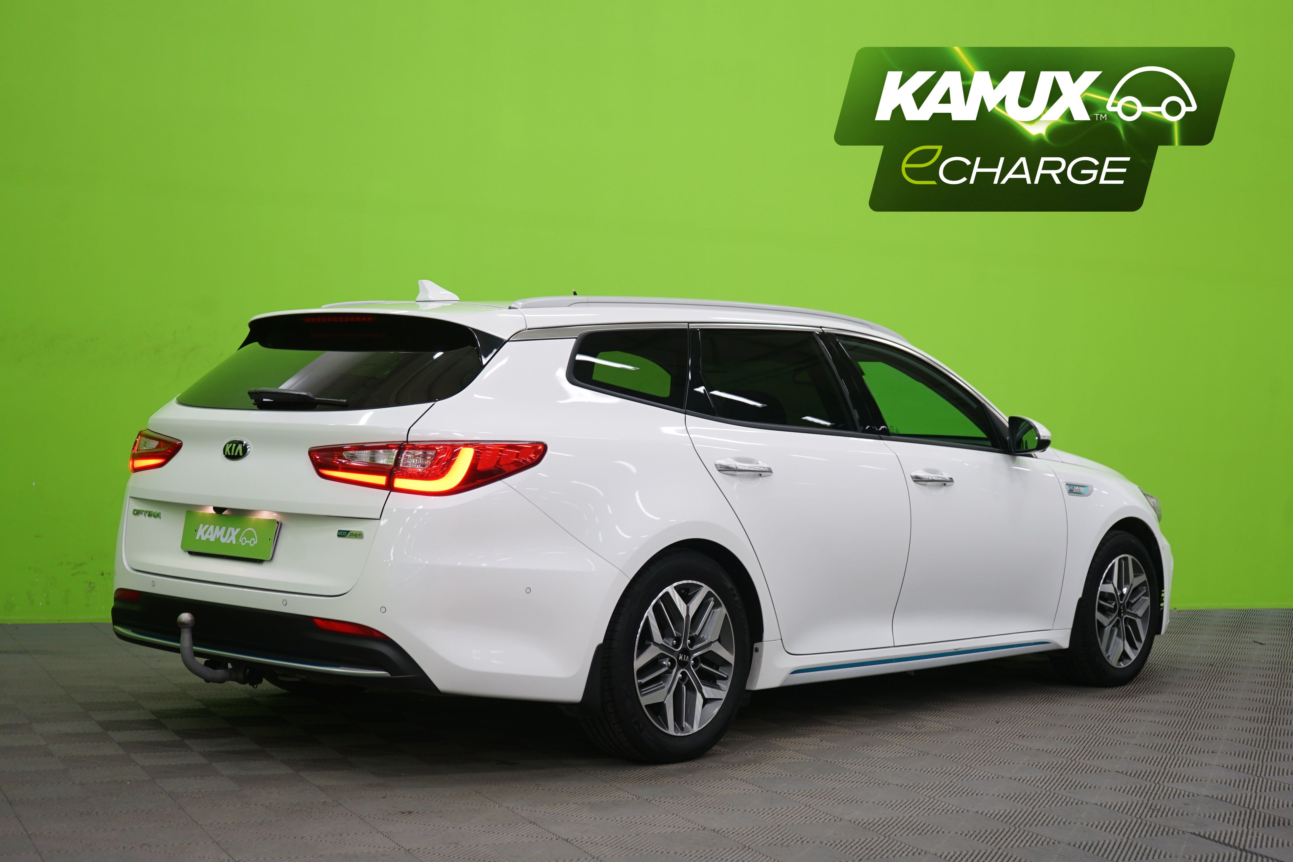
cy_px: 431
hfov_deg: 39.6
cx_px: 646
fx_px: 1796
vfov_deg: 27.0
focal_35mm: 50
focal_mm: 50
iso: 400
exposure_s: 1/10
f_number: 5
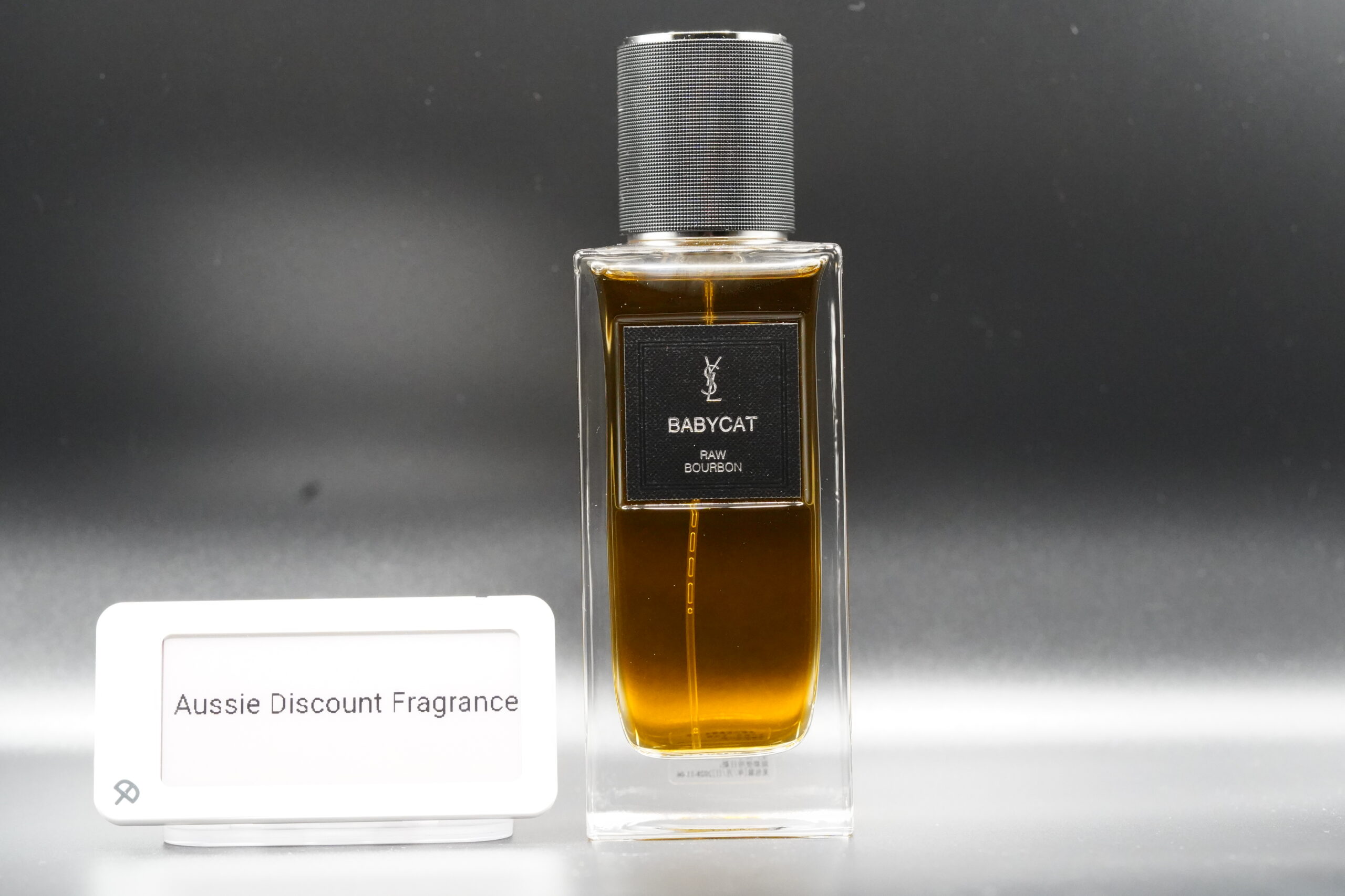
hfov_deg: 22.6
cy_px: 448
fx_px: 3362
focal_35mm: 90
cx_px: 672
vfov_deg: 15.2
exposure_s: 1/60
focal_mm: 90
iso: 12800
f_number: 6.3
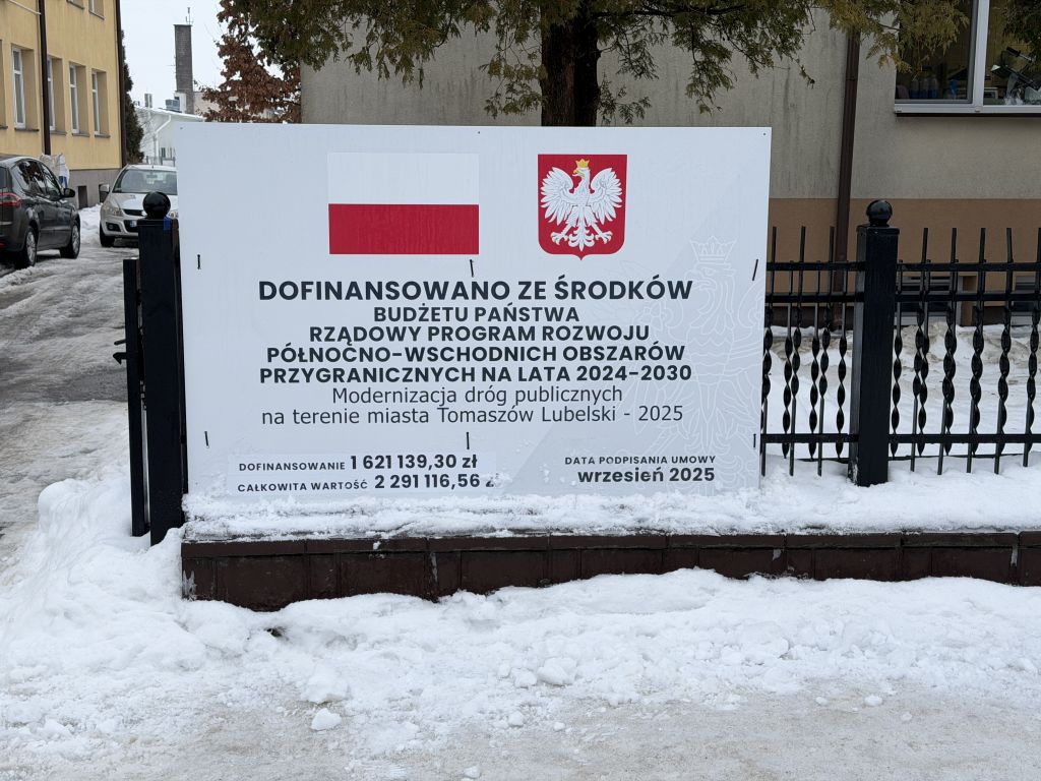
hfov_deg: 39.7
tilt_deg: -8.8
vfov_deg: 30.3
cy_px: 390
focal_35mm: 48
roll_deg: -0.5
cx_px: 520
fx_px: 1443
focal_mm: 6.76
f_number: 1.78
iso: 64
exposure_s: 1/706
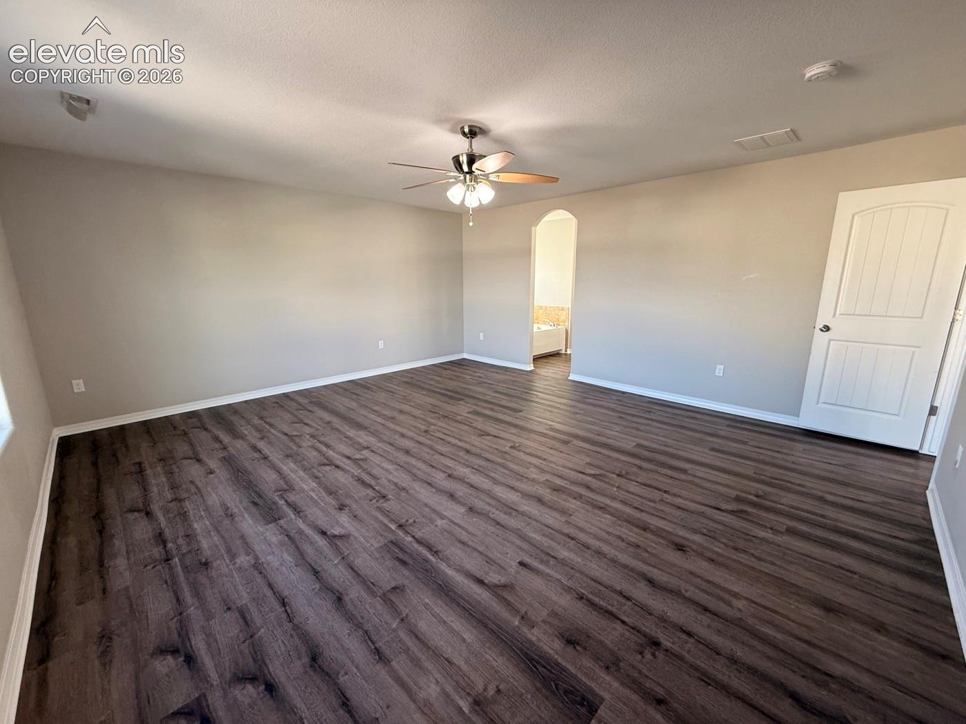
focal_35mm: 14
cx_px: 483
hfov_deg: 102.1
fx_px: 391
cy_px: 362
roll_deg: +0.2
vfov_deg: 85.7
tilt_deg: -10.9
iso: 200
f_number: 2.2
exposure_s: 1/120
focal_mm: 2.22
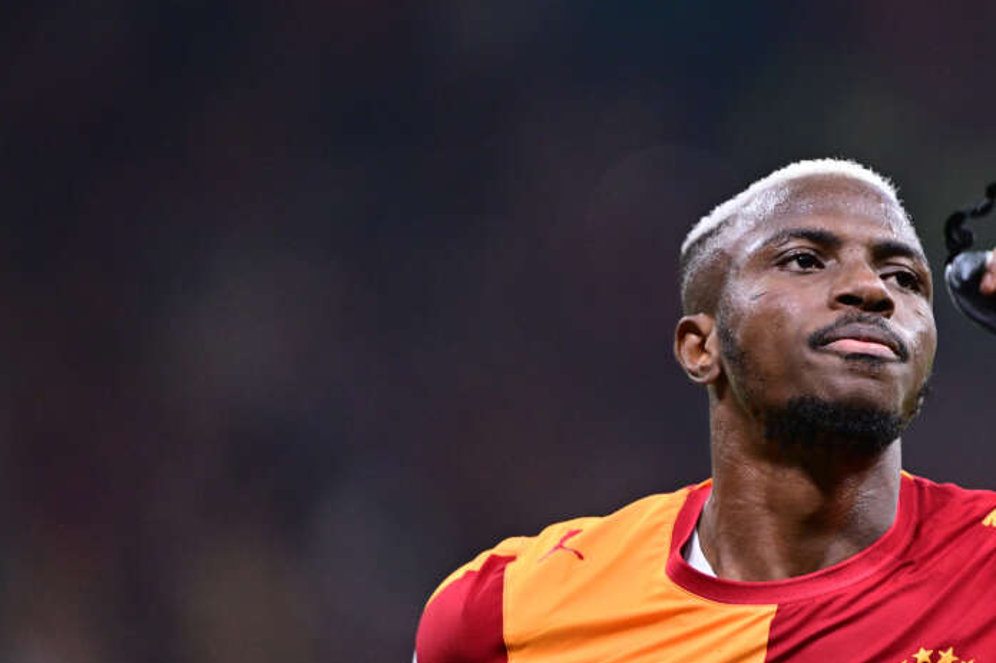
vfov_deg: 1.9
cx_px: 813
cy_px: 482
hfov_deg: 2.8
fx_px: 20384
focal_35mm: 737
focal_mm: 400
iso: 2500
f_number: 2.8
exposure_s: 1/2000
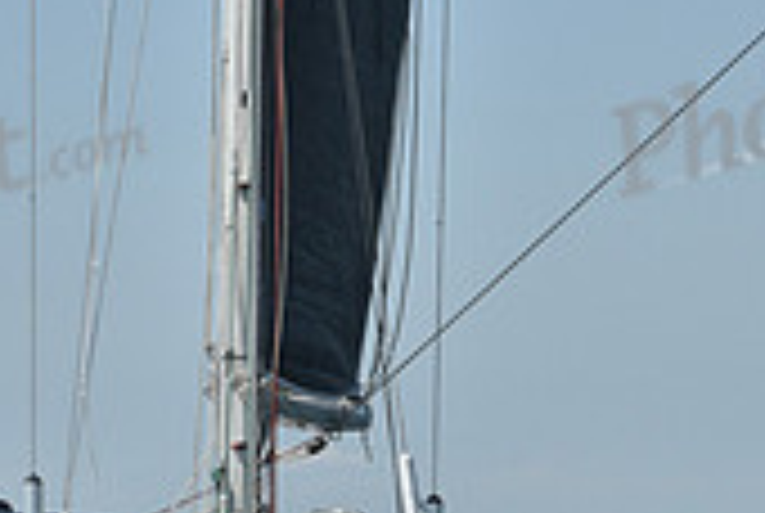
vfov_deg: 4.1
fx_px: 7110
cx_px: 382
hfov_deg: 6.2
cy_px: 376
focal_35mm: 334
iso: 250
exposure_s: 1/1250
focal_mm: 98
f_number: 8
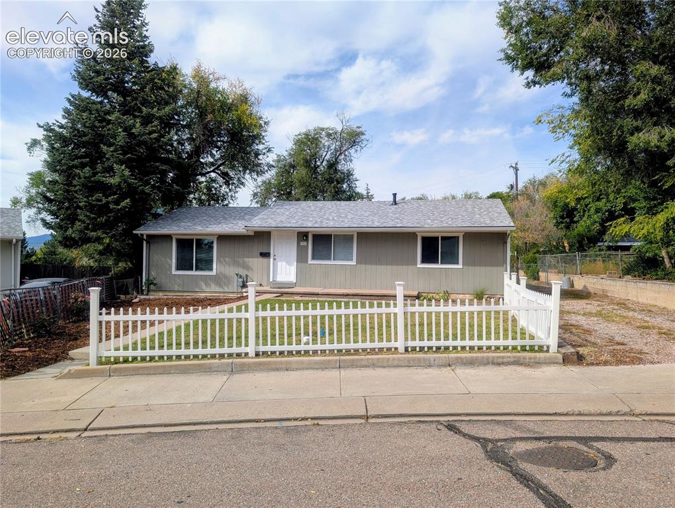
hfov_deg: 71.5
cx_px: 338
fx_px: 469
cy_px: 254
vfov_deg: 56.9
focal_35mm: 24
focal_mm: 6.9
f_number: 1.68
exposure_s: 1/903
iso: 23
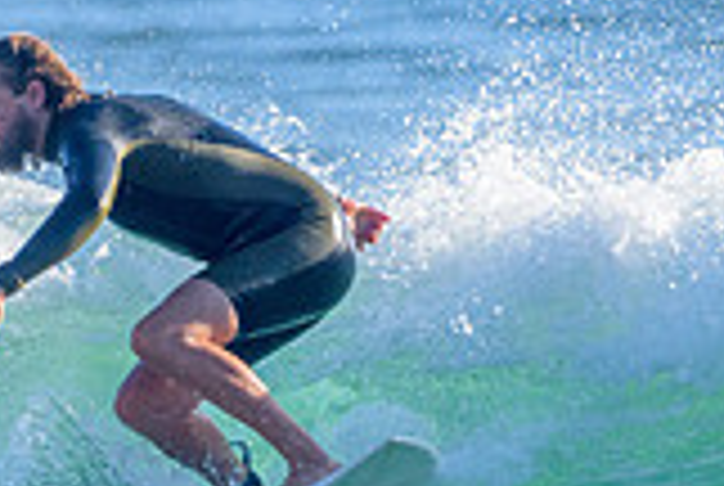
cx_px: -56
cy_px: 398
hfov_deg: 0.9
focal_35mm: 2203
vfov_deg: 0.6
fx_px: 44386
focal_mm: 500
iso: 320
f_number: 5.6
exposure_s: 1/2000
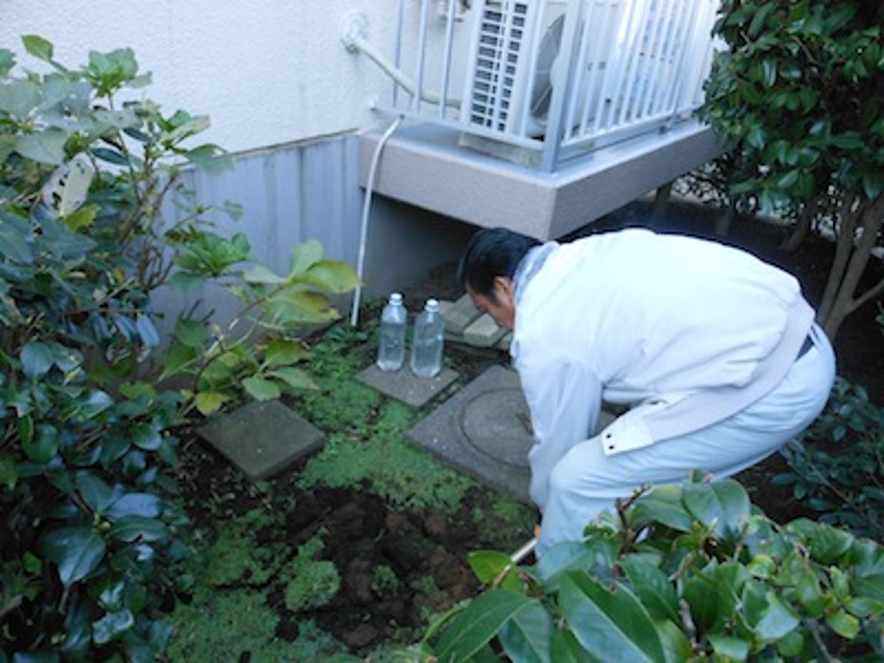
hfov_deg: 63.4
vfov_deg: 49.7
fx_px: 715
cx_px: 442
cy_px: 332
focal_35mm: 28
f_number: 3.7
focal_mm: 5
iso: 400
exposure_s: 1/60
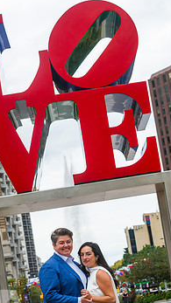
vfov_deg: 20.9
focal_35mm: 102
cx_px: 72
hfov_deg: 11.9
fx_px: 823
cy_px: 171
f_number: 6.3
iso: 800
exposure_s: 1/500
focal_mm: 75
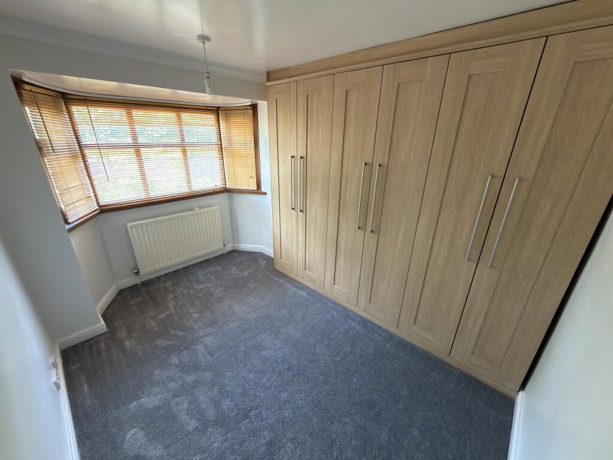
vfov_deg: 85.7
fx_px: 248
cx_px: 306
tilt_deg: -21.5
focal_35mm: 14
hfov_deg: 102.1
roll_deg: -0.5
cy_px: 230
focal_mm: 2.22
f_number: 2.2
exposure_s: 1/30
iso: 160
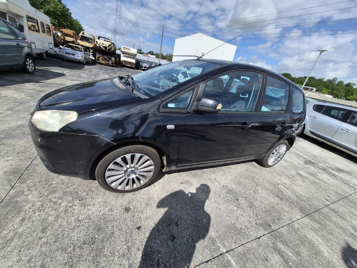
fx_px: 134
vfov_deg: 89.9
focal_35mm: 13
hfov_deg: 106.2
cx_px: 178
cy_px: 134
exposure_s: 1/2500
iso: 40
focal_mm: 1.74
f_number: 2.2
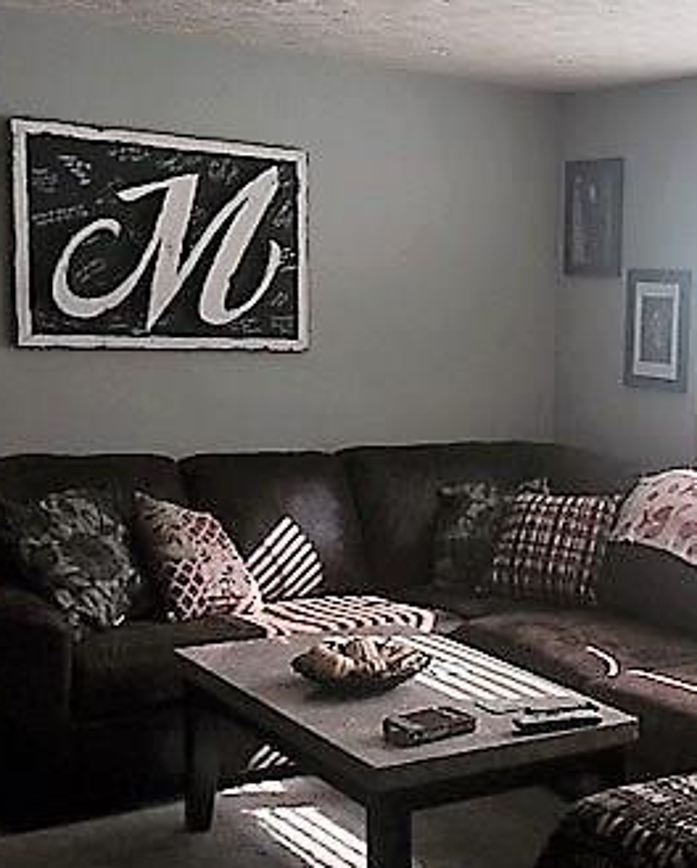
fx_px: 1416
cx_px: 766
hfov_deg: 25.6
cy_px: 520
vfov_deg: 34.0
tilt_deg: -10.3
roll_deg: -1.9
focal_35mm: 55
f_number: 2.2
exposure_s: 1/120
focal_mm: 4.15
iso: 32
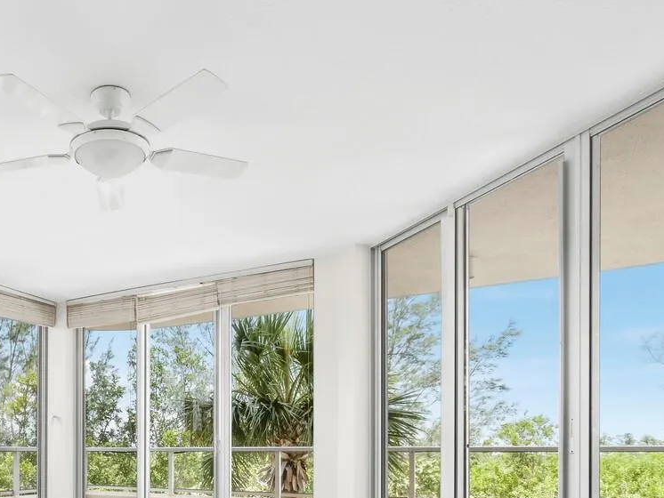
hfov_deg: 55.0
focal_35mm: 30
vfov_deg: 42.9
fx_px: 576
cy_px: 447
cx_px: 117
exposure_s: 1/20
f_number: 11
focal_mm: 7
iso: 400
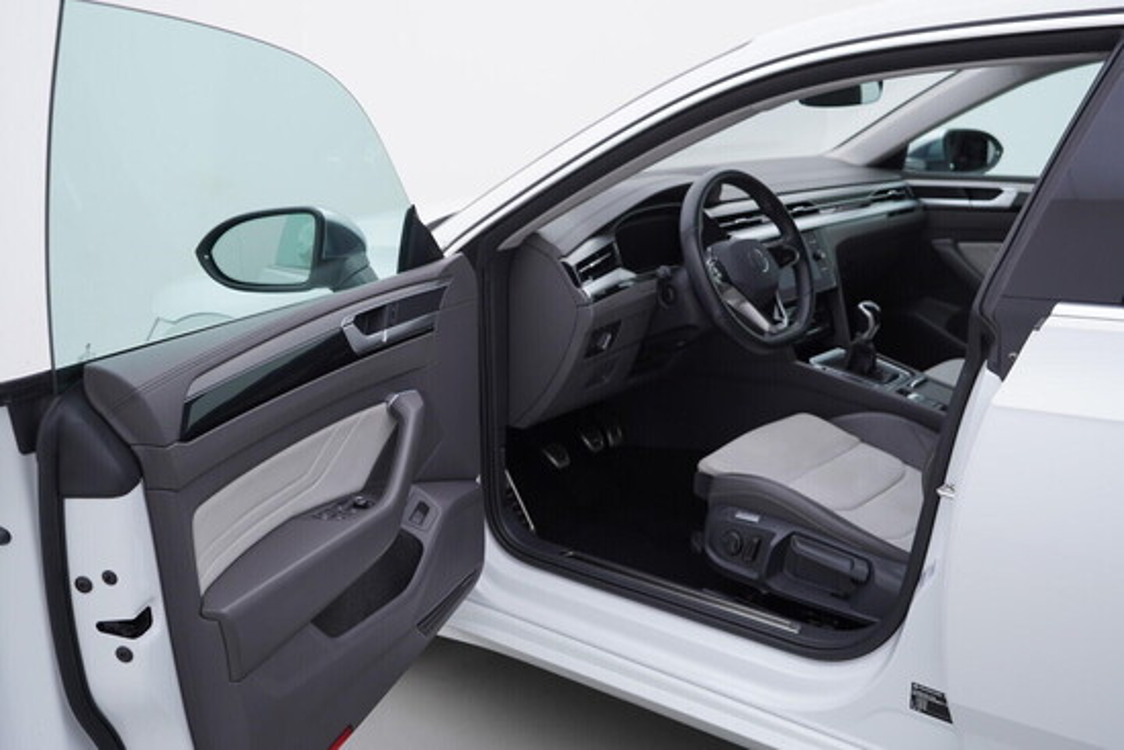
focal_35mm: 36
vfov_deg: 36.9
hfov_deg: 53.1
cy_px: 375
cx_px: 562
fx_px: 1124
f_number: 4
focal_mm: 24
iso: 125
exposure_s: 1/60
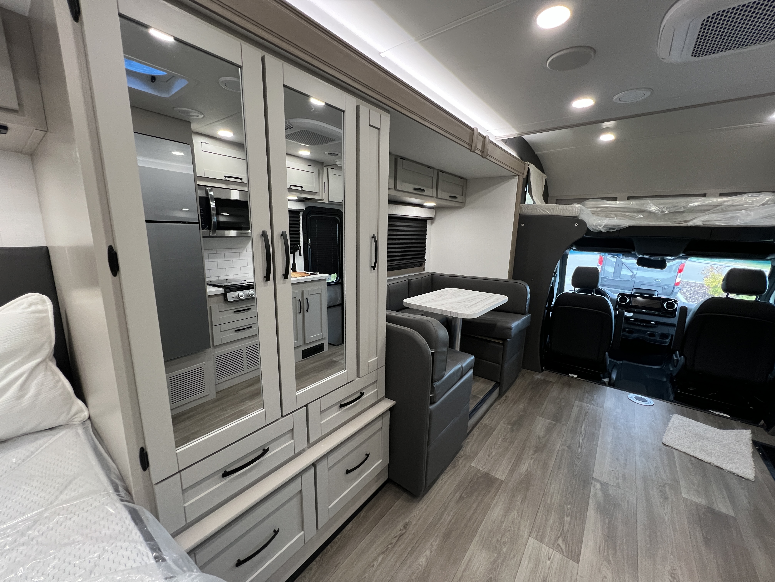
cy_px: 291
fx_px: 291
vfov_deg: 89.9
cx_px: 388
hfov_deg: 106.2
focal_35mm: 13
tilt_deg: -13.8
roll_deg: +0.2
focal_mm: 1.57
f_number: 1.8
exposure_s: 1/60
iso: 320
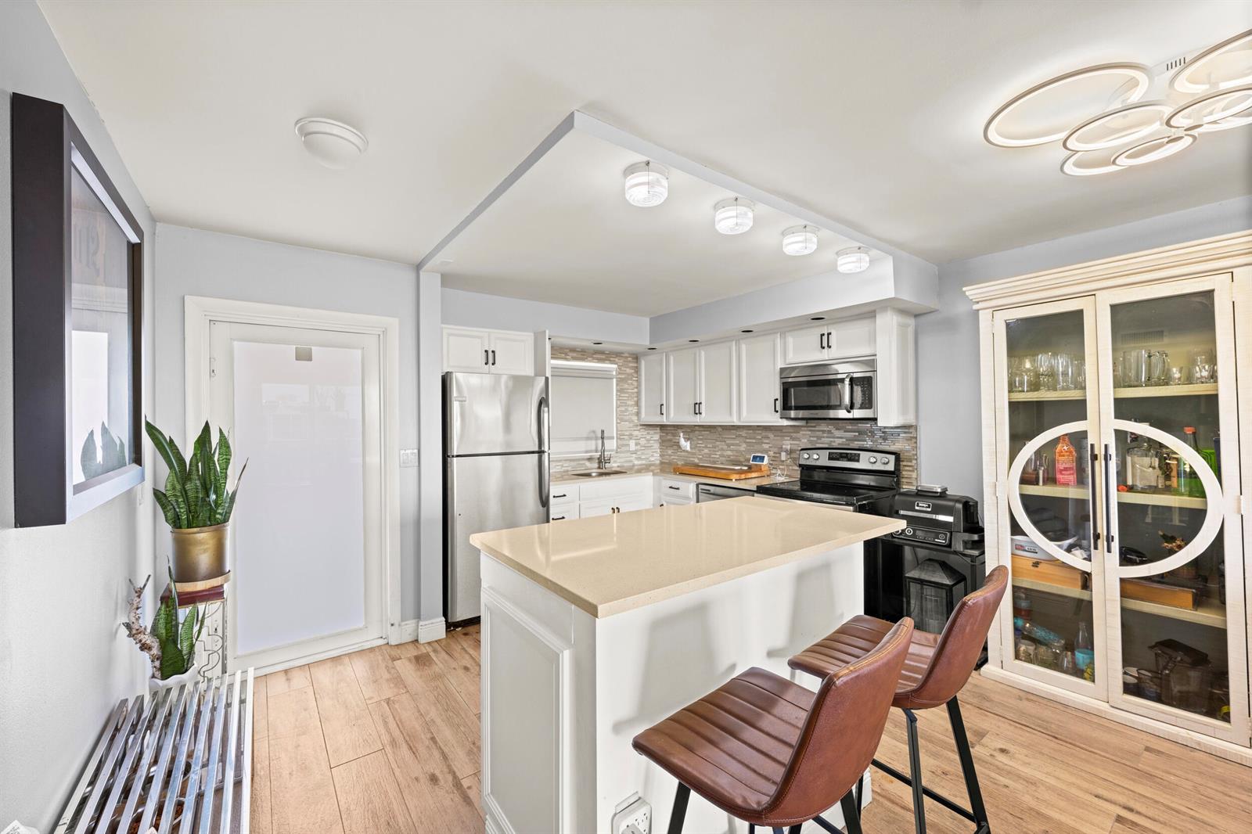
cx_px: 626
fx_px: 487
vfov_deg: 81.2
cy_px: 417
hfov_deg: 104.3
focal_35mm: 14
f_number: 8
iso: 500
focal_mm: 14
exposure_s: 1/10
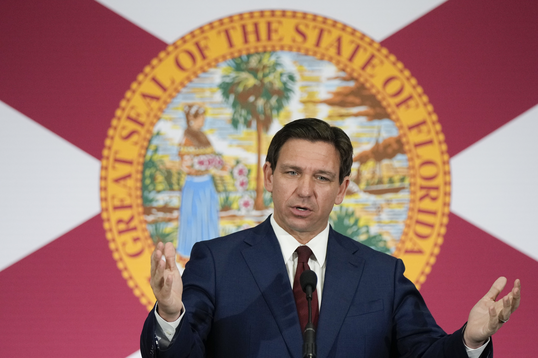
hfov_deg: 8.3
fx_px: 3691
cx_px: 269
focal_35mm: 247
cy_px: 179
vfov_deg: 5.6
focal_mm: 165
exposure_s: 1/1600
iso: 2500
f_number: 2.8
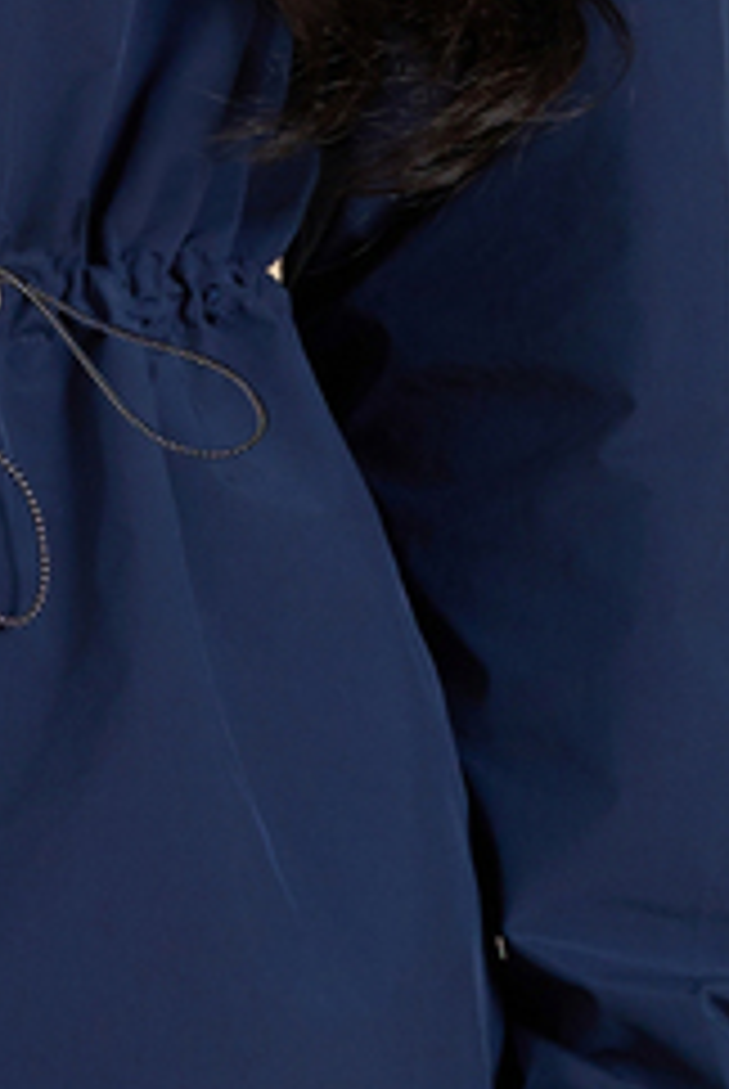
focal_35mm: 240
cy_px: 18
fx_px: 7269
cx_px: -81
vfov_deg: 8.5
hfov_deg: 5.7
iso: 200
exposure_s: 1/160
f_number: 4
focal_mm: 30
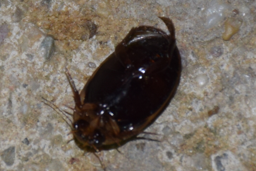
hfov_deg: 8.1
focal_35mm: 254
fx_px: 1808
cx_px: 129
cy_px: 73
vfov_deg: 5.4
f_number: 5.6
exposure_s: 1/60
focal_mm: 140
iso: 320
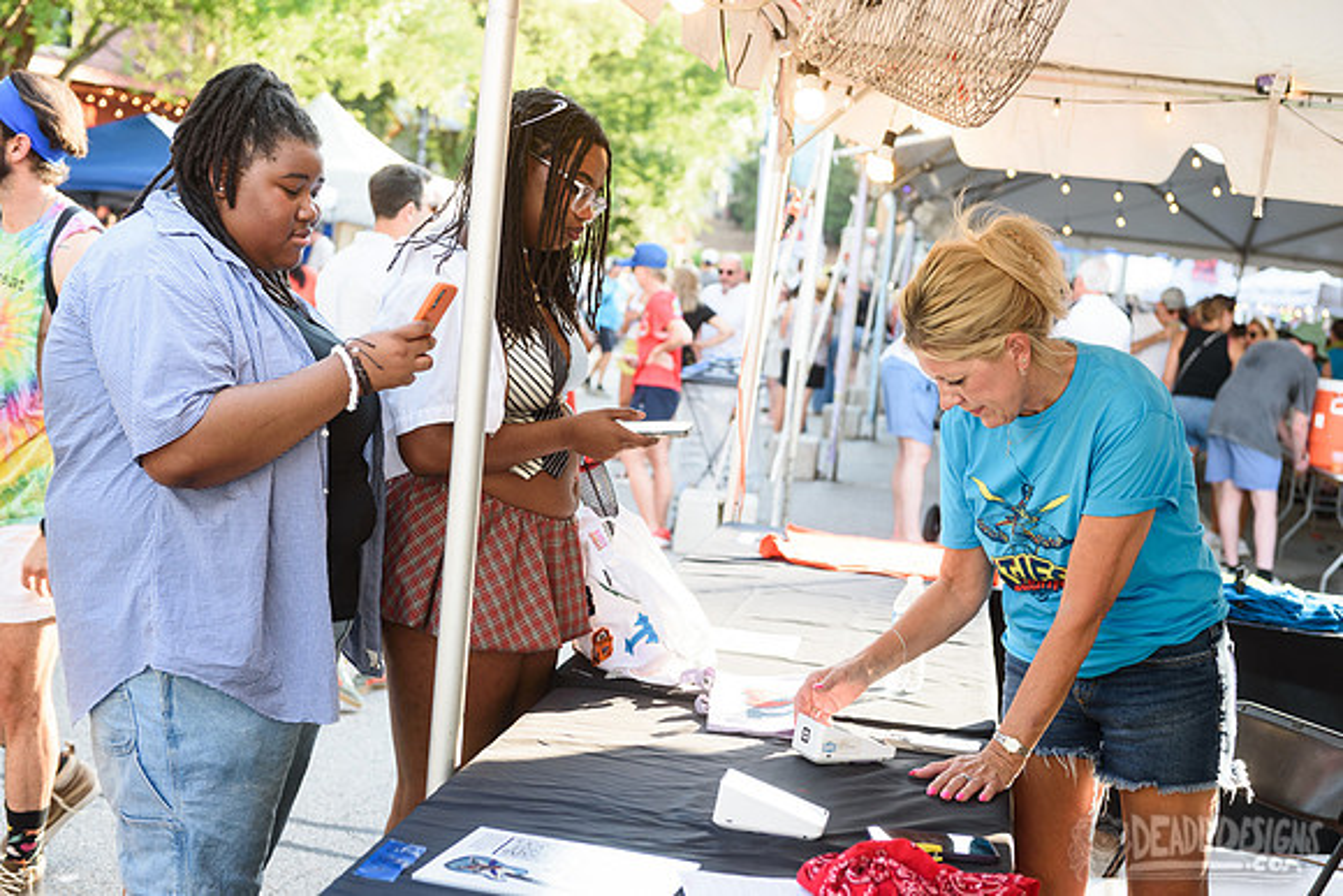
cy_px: 448
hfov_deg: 39.6
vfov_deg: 27.0
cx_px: 672
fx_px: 1866
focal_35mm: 50
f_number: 5
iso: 250
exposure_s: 1/160
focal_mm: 50
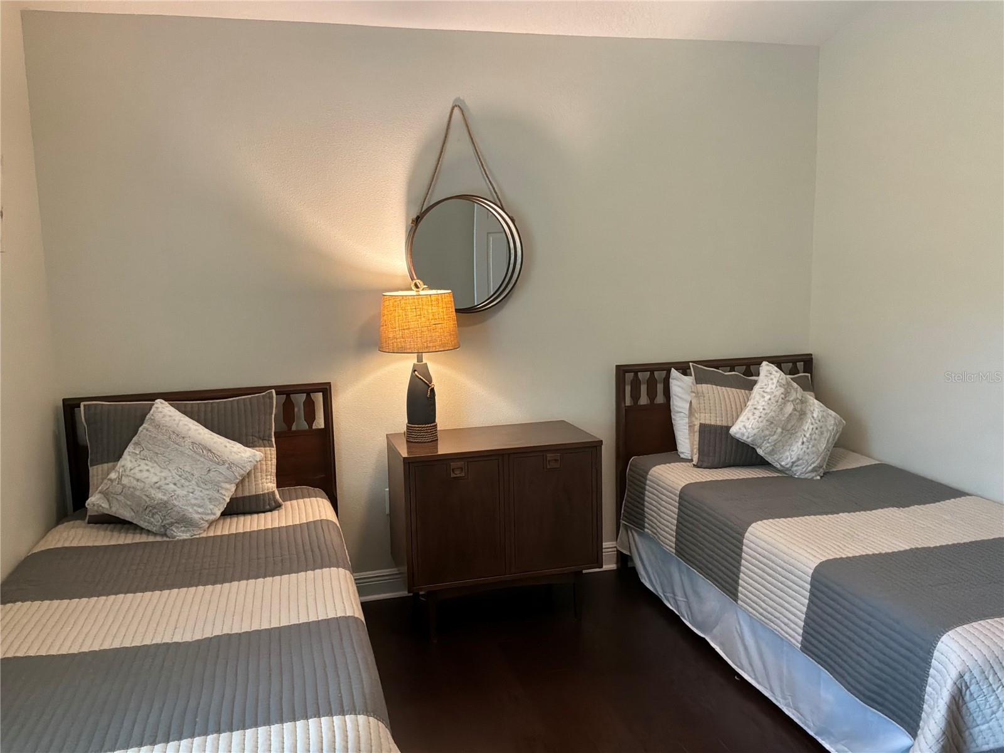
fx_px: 812
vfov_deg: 49.7
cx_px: 502
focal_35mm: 28
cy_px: 376
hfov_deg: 63.4
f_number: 1.8
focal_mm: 3
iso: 160
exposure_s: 1/60
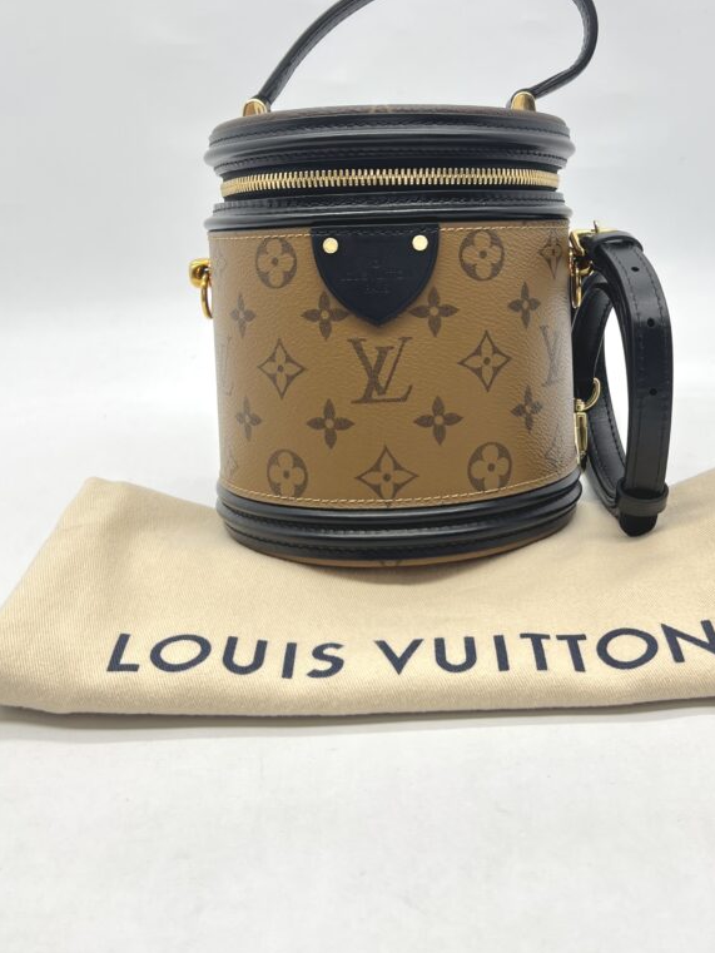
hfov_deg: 40.6
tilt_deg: -13.5
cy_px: 317
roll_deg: +1.3
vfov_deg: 51.6
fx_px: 964
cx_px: 417
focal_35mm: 35
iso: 32
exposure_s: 1/130
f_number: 1.5
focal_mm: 5.7
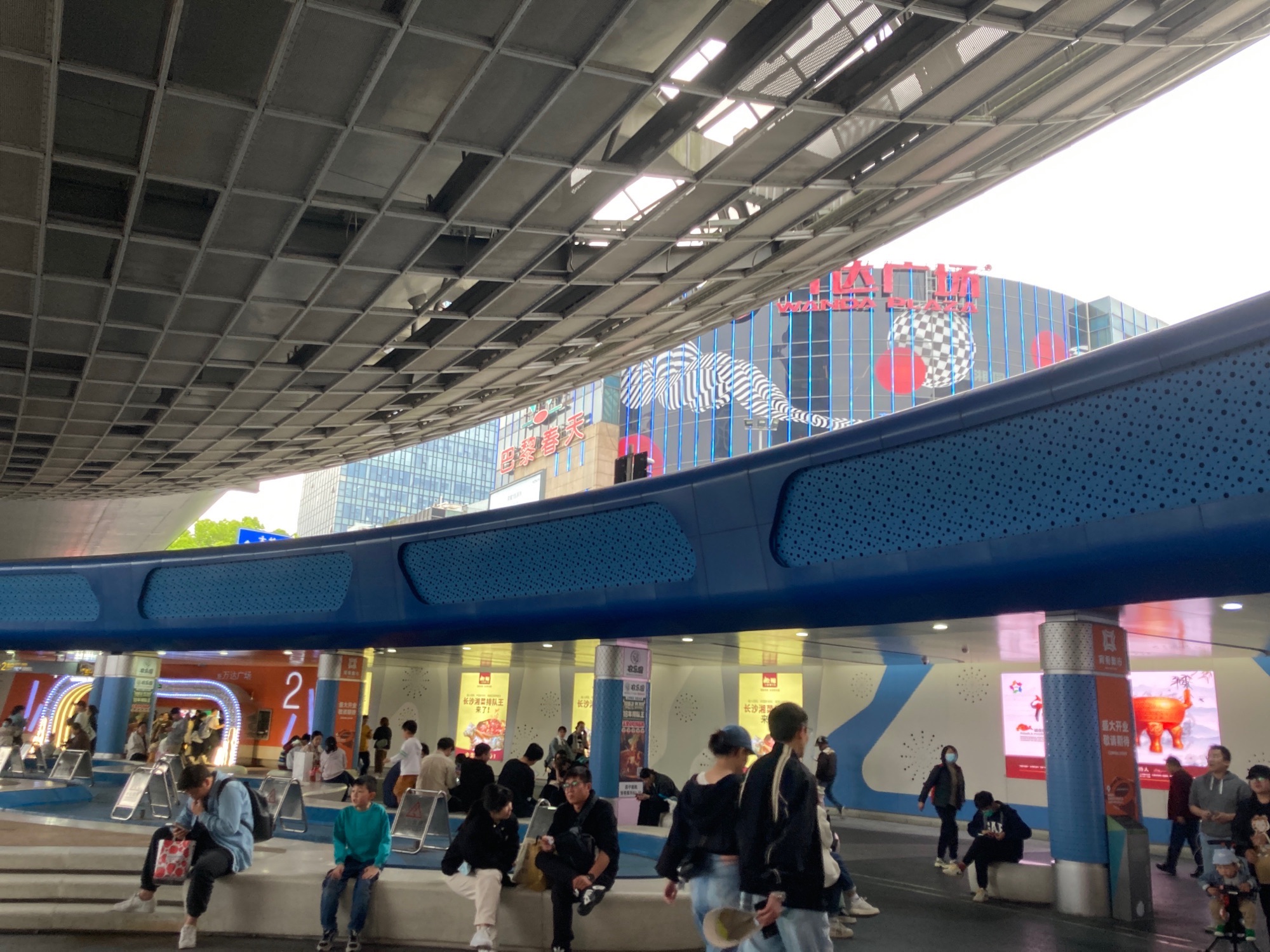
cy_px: 476
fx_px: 1027
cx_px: 635
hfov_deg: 63.4
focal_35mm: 28
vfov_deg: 49.7
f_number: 1.8
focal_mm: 3.99
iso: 64
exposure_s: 1/60
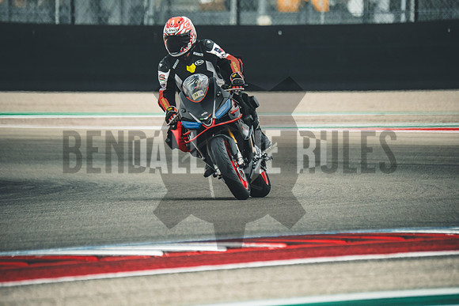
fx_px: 7651
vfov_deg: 2.3
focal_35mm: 600
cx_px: 230
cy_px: 153
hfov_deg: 3.4
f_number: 5.6
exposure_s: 1/1250
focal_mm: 400
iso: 1600
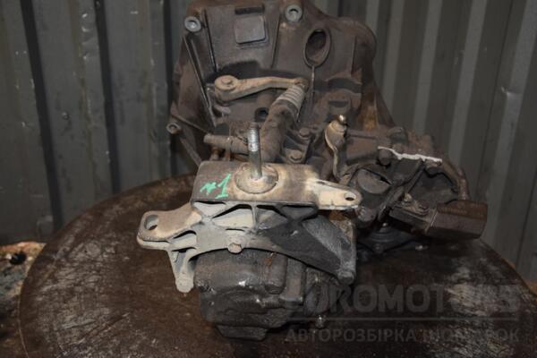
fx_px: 582
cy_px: 179
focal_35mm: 39
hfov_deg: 49.6
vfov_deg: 34.2
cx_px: 268
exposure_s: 1/60
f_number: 5
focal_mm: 26
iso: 800
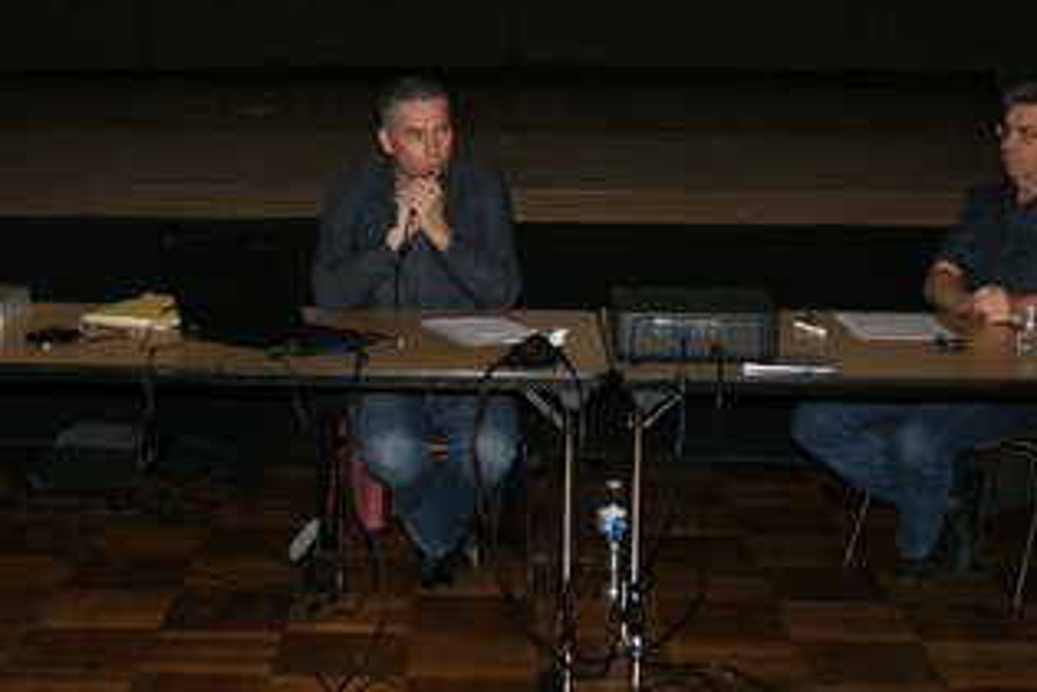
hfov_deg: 30.2
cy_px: 295
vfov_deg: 20.4
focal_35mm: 67
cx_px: 446
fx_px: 1919
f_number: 5.6
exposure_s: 1/60
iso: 400
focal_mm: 35
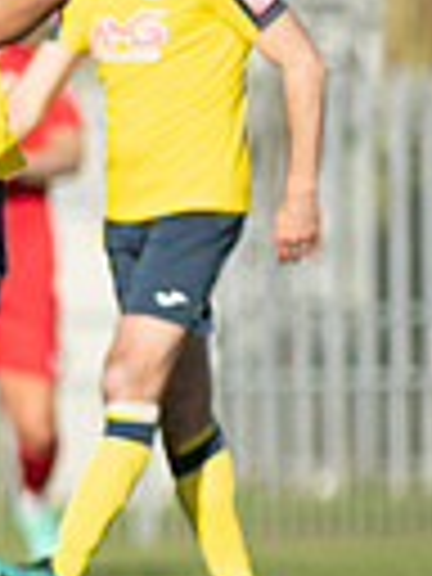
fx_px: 32514
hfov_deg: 0.8
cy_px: 286
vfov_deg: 1.0
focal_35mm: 1954
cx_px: -855
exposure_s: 1/5000
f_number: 2.8
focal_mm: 300
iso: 250
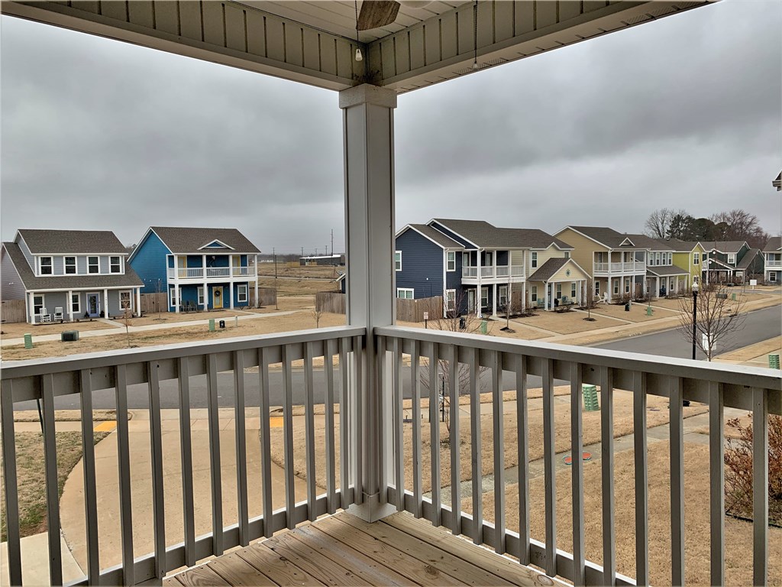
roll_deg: -0.6
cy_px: 294
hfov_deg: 67.3
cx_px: 391
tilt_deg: -3.6
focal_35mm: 26
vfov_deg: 53.1
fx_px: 587
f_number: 1.8
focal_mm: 4.25
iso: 25
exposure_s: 1/469
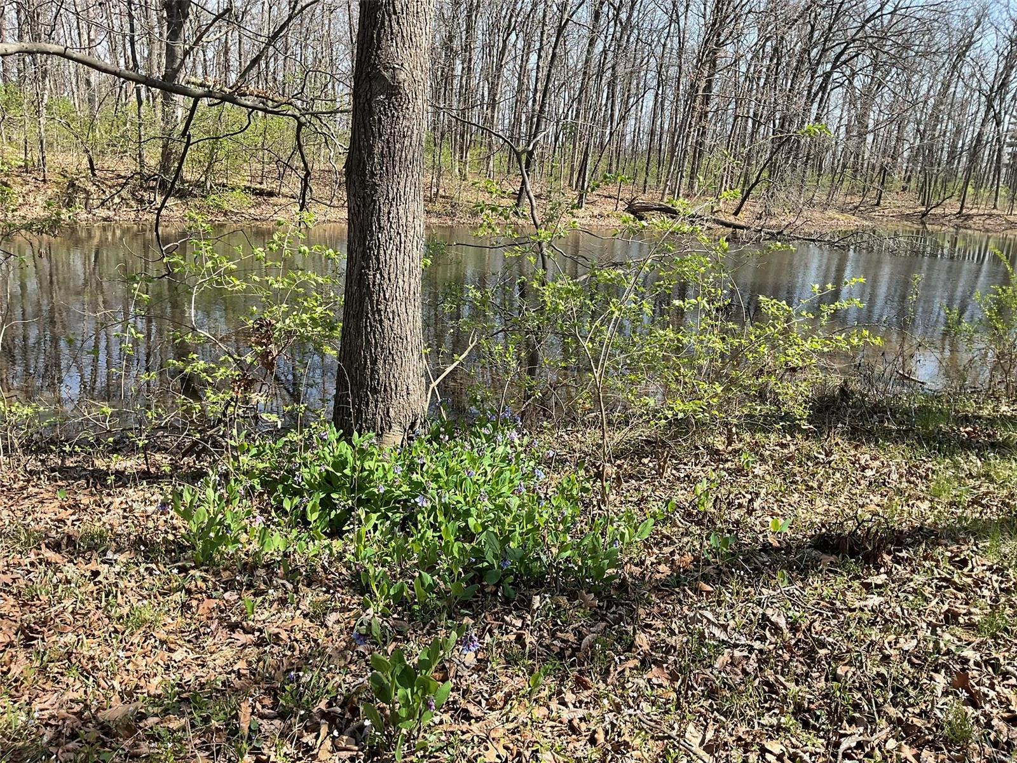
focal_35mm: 29
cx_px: 508
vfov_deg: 48.2
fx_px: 852
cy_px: 382
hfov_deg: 61.7
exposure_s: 1/691
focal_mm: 3
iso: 16
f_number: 1.8
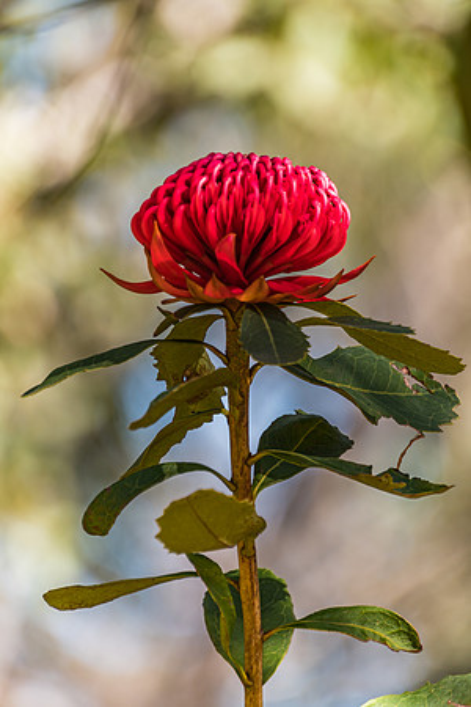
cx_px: 236
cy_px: 354
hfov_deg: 2.3
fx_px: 11774
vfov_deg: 3.4
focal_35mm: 600
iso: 200
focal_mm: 400
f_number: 6.3
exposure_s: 1/400
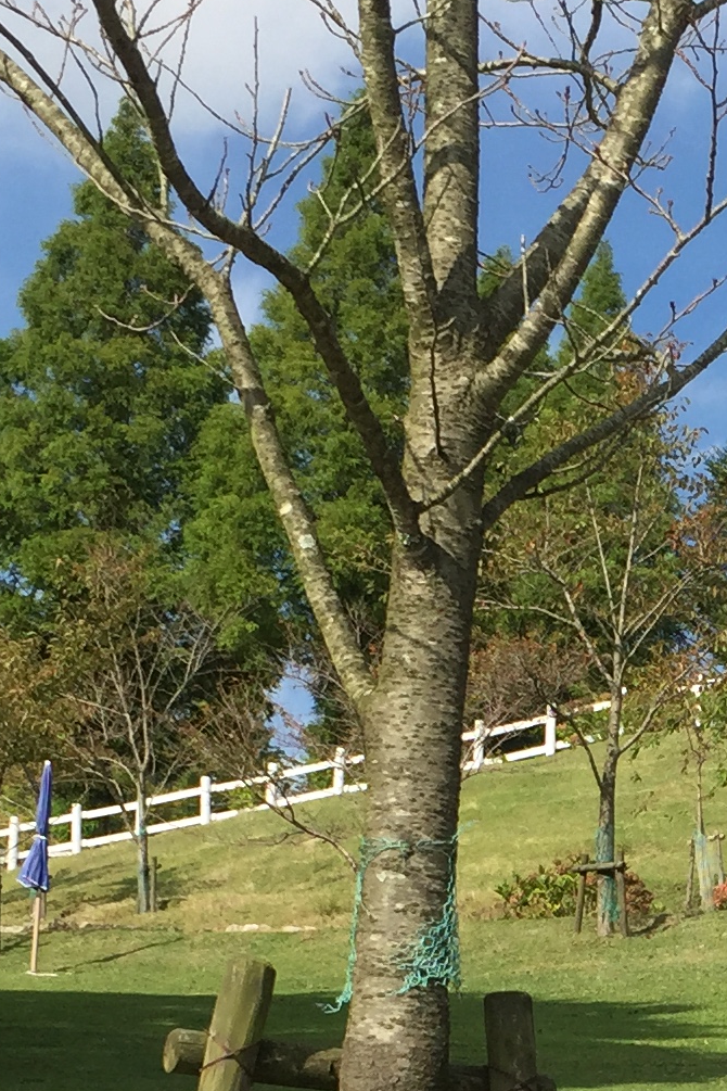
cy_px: 1087
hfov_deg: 13.6
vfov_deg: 20.2
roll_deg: -2.4
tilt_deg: +7.3
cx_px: 834
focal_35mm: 98
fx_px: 2968
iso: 32
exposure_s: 1/1799
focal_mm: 4.15
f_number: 2.2
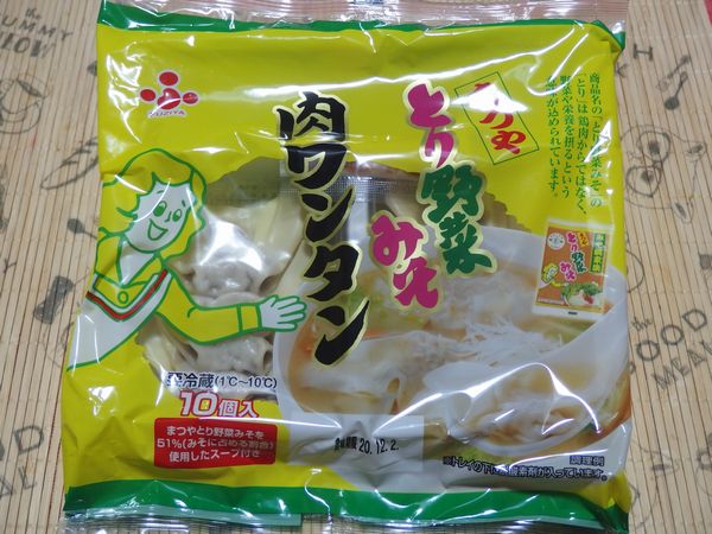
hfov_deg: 37.5
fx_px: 1049
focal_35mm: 51
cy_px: 267
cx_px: 356
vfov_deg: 28.6
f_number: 2.2
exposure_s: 1/60
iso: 200
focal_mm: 9.2
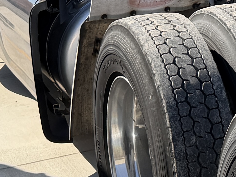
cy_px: -76
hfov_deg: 13.7
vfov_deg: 10.2
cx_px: 236
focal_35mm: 142
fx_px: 968
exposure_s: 1/3279
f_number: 1.78
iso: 100
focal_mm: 6.76
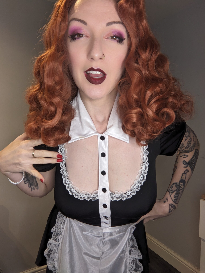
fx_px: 197
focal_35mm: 25
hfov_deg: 54.9
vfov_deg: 69.4
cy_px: 132
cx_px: 99
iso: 100
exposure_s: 1/25
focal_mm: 2.51
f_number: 2
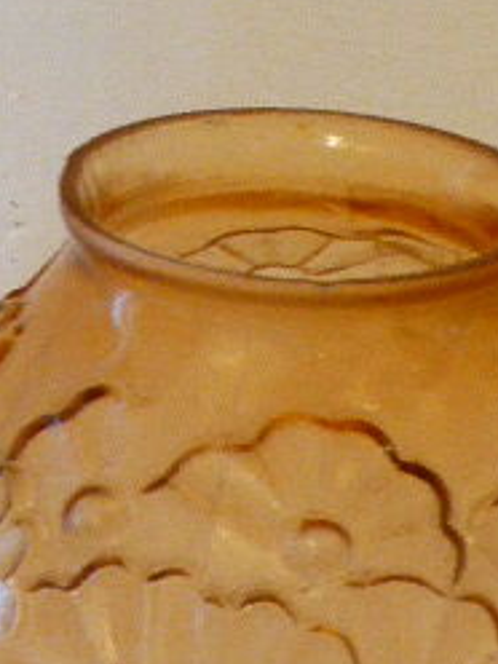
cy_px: 522
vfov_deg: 5.3
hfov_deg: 4.0
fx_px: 7174
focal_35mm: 374
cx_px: 212
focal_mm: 25.9
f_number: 5.4
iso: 400
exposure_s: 1/10
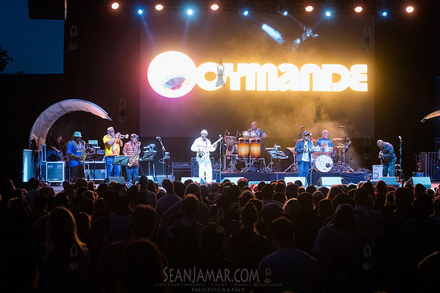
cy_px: 146
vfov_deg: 16.8
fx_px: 995
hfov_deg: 24.9
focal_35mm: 81
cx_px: 220
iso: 6400
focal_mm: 80
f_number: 3.5
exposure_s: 1/200
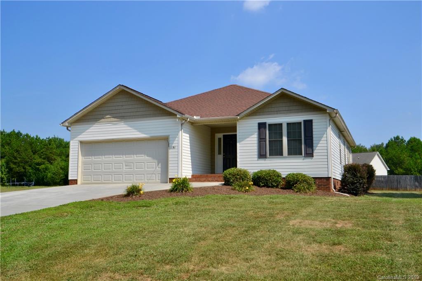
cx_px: 211
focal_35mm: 36
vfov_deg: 36.8
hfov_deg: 53.1
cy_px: 140
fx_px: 422
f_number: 8
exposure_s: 1/250
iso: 100
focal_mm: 24
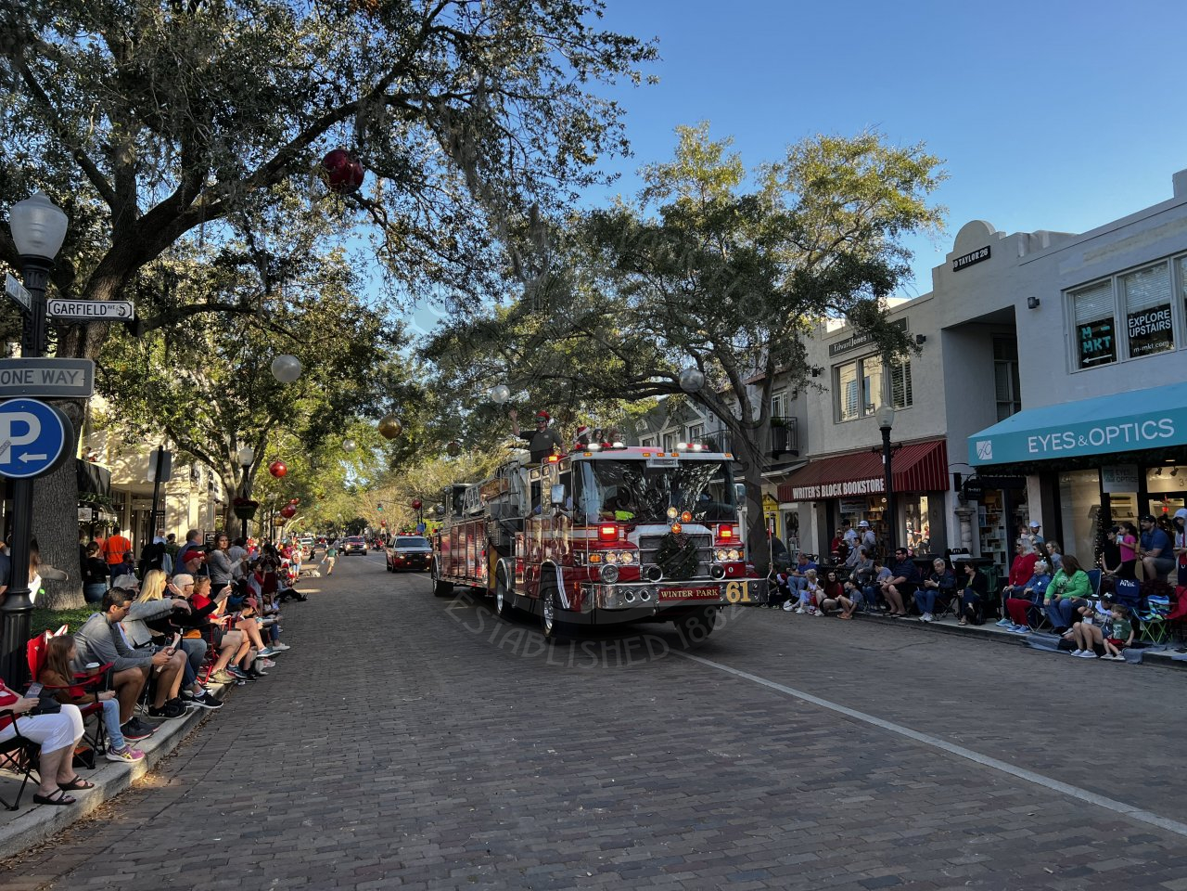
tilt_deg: +5.2
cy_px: 446
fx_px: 892
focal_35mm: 26
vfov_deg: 53.1
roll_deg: +1.1
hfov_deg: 67.3
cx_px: 594
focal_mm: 5.7
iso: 50
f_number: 1.5
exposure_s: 1/611
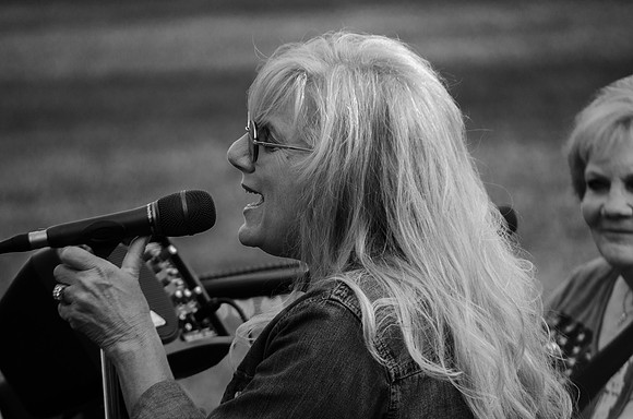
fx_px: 4605
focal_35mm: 262
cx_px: 316
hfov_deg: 7.9
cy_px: 210
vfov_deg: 5.2
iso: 320
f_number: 5.6
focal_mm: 175
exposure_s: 1/500
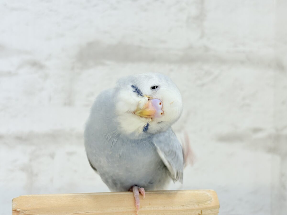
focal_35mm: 52
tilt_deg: +3.7
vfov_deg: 28.0
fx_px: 431
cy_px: 108
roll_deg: +0.3
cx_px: 144
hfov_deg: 36.8
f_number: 1.6
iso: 64
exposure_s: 1/100
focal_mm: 5.96
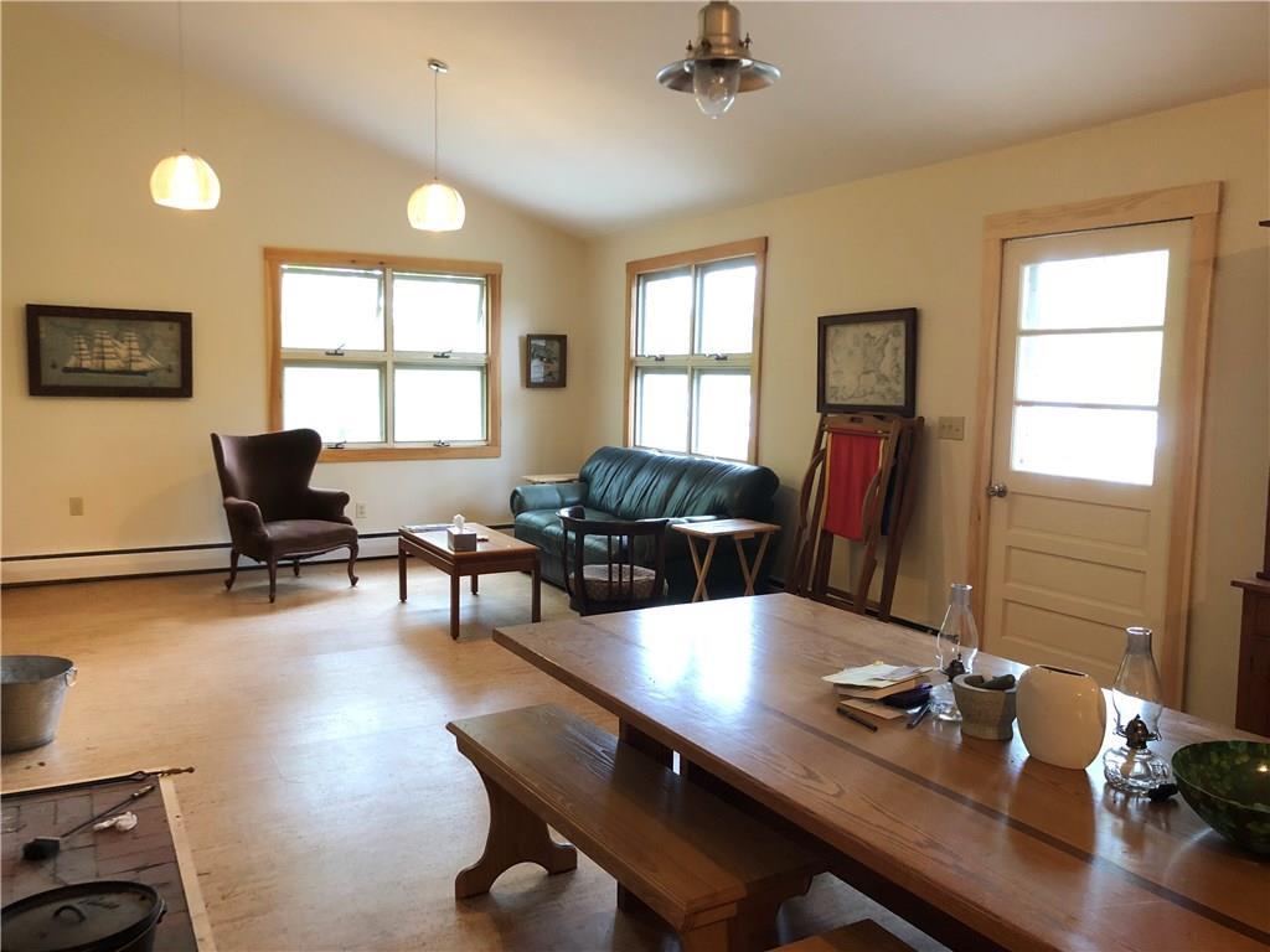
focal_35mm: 28
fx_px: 1027
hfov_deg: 63.4
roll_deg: -1.8
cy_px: 476
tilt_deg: -4.7
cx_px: 635
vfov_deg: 49.7
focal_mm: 3.99
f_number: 1.8
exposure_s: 1/13
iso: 100
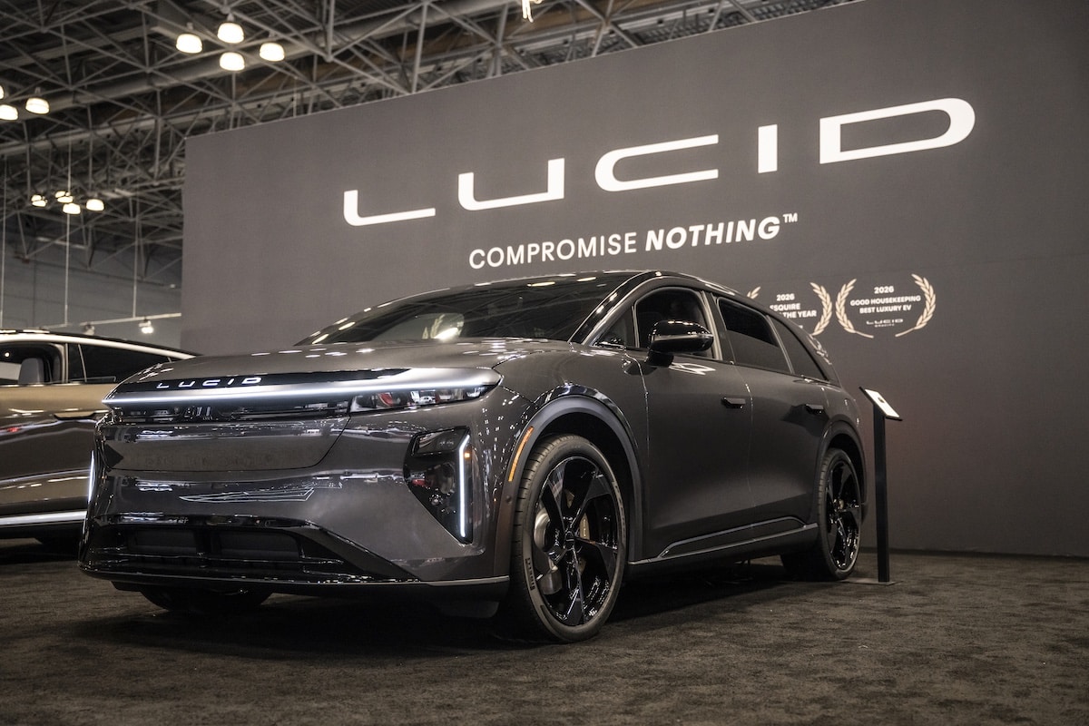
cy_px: 363
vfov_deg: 35.6
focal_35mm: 37
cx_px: 544
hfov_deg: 51.4
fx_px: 1131
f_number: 2.8
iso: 4000
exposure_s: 1/125
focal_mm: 37.4
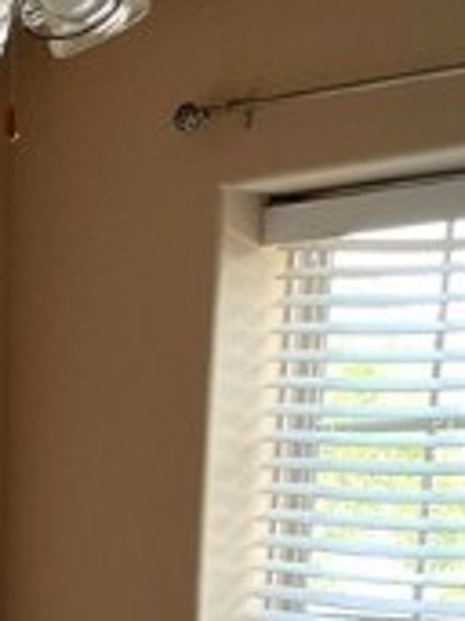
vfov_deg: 14.3
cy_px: 1206
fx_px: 2098
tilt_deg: -18.0
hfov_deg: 12.2
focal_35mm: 117
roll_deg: +1.1
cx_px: -193
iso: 100
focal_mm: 4.2
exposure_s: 1/121
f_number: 1.6
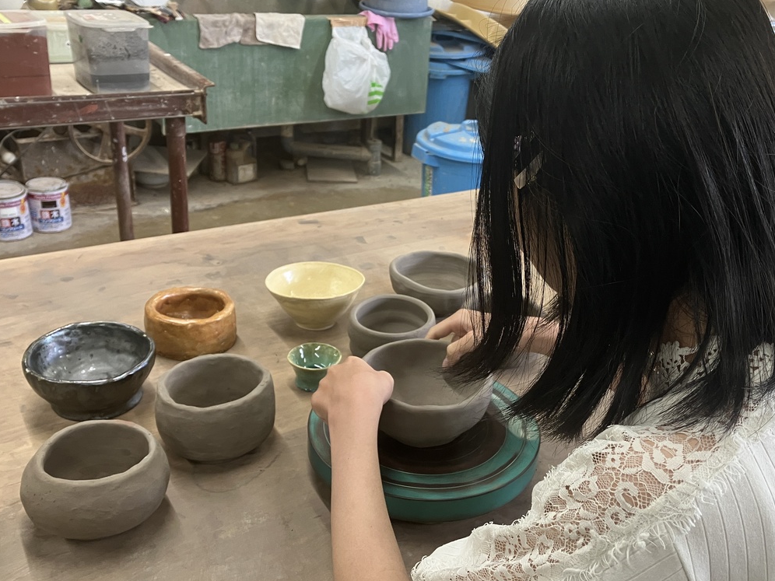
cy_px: 300
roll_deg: -6.3
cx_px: 455
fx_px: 806
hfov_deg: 51.1
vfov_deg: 39.7
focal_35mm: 36
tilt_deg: -26.2
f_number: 1.8
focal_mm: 3.99
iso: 80
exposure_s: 1/66
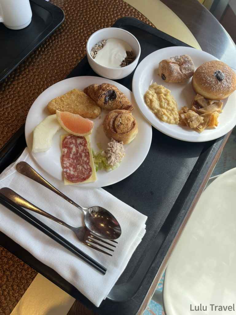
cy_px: 158
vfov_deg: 67.3
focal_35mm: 26
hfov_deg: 53.1
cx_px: 118
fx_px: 236
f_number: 1.6
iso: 50
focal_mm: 5.1
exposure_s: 1/322
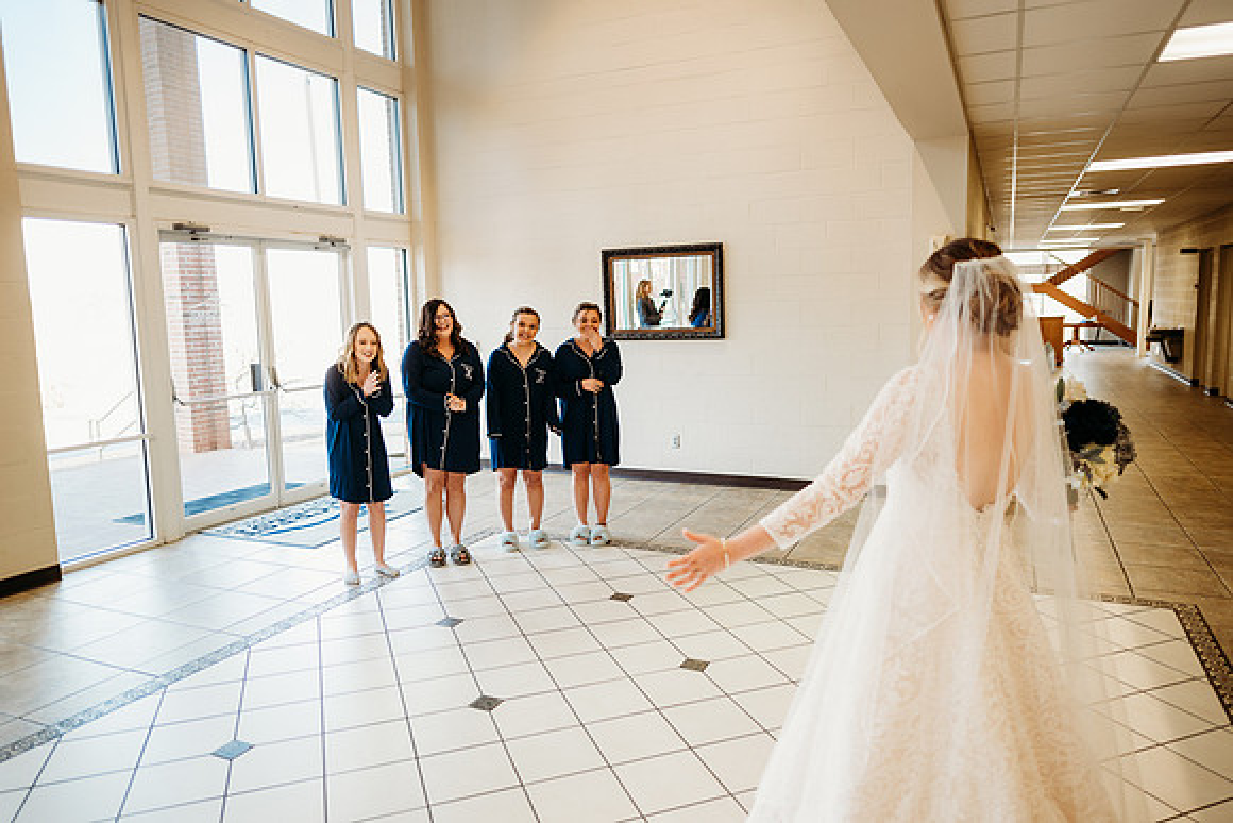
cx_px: 616
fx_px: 822
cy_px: 412
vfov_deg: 53.2
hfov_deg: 73.7
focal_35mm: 24
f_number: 1.8
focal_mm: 24
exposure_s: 1/160
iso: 400
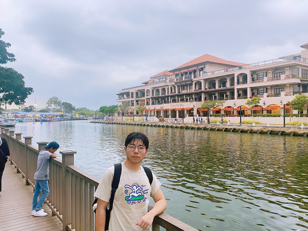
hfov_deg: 67.3
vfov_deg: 53.1
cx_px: 154
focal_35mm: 26
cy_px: 116
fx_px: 231
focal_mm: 4.25
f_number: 1.8
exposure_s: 1/81
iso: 125
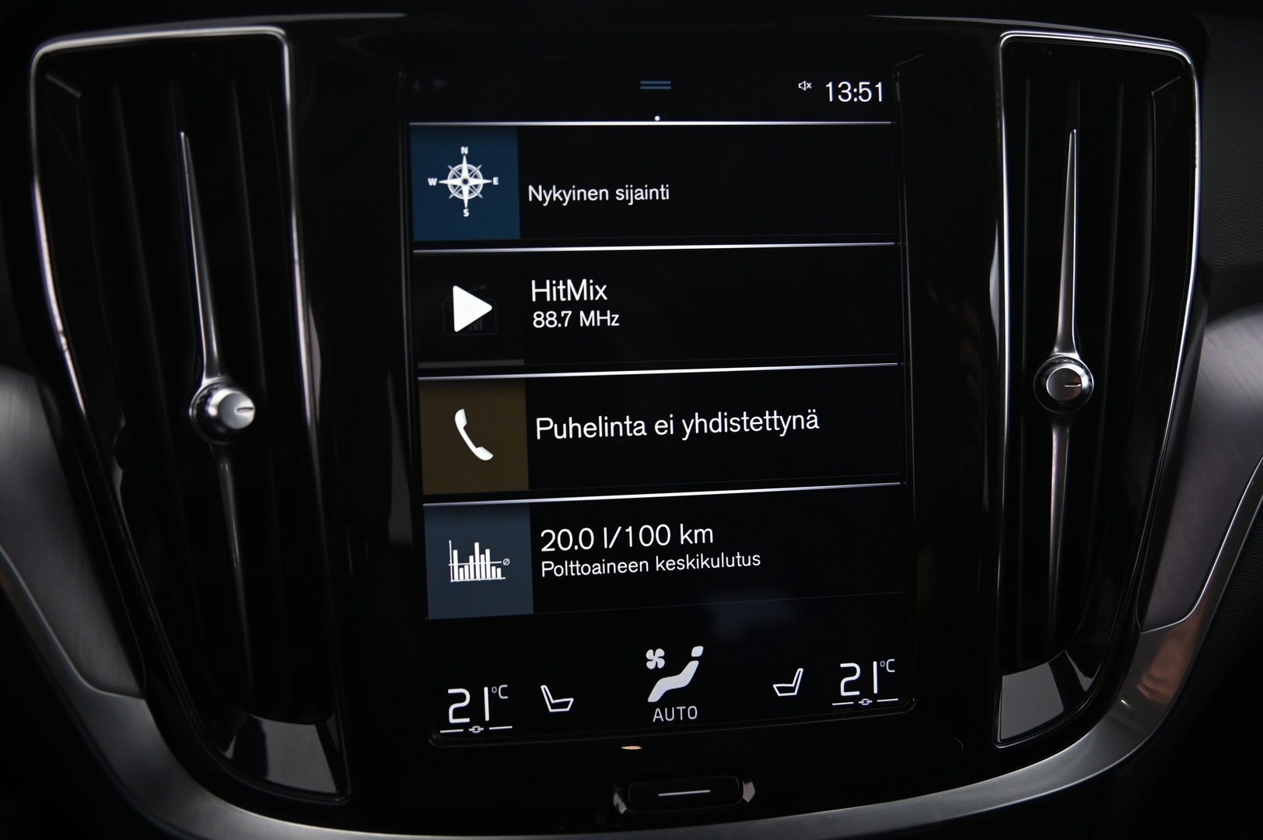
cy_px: 420
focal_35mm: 32
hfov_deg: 58.8
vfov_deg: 41.1
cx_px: 632
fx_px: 1122
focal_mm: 32
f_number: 4
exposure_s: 1/25
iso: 2000
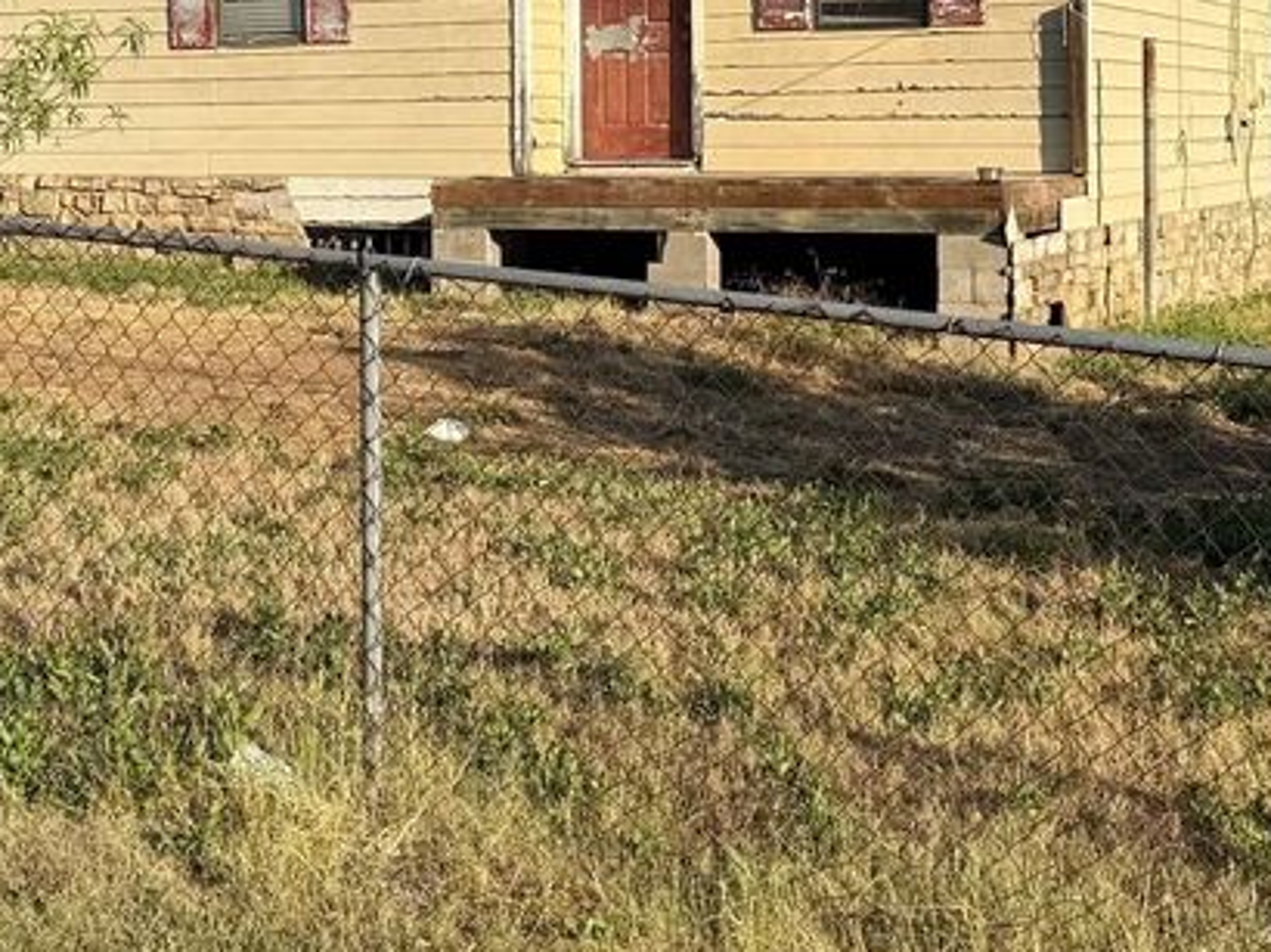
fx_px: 2202
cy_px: 177
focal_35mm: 60
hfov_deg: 32.1
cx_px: 521
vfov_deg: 24.0
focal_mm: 6.76
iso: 80
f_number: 1.78
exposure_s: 1/3279
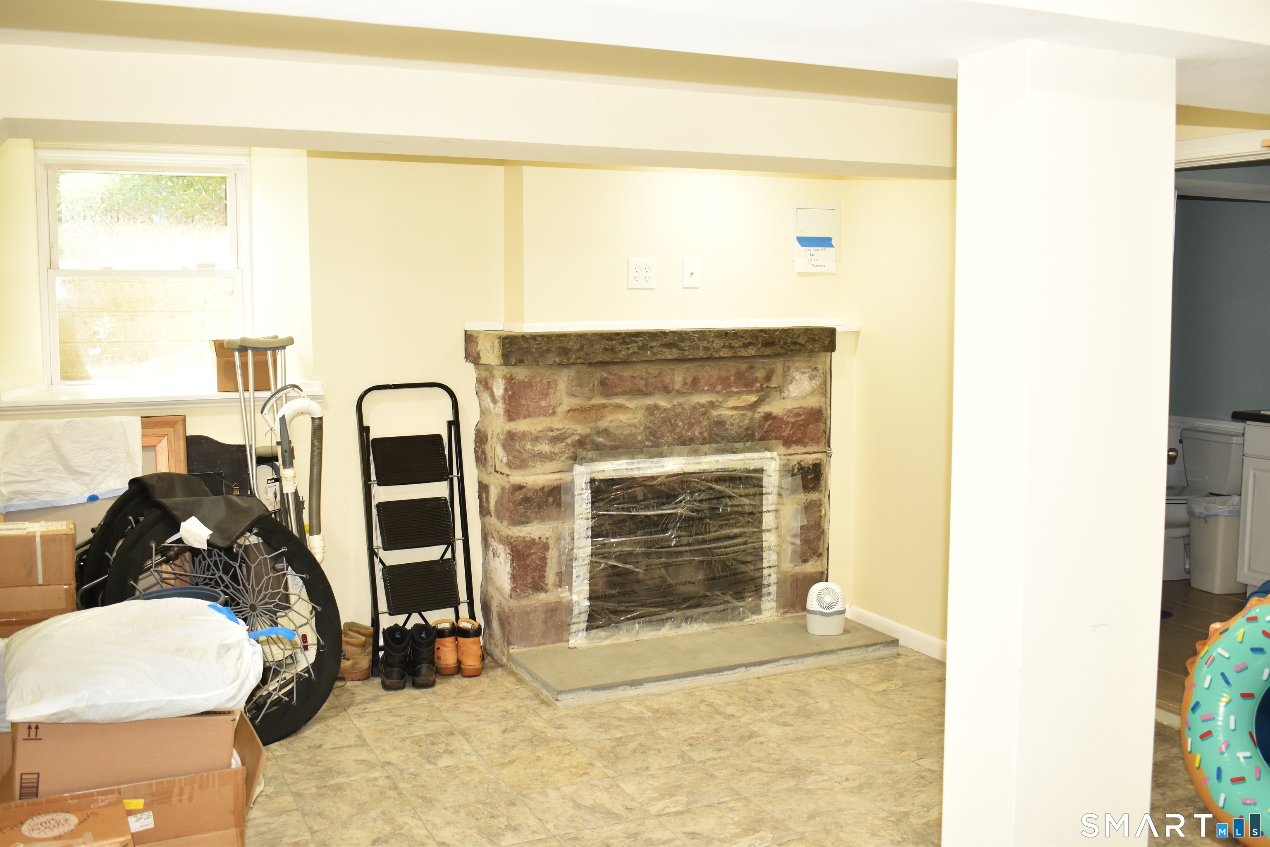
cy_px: 424
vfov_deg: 40.0
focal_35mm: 33
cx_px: 635
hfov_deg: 57.2
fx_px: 1164
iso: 800
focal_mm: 22
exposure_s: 1/60
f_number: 4.5
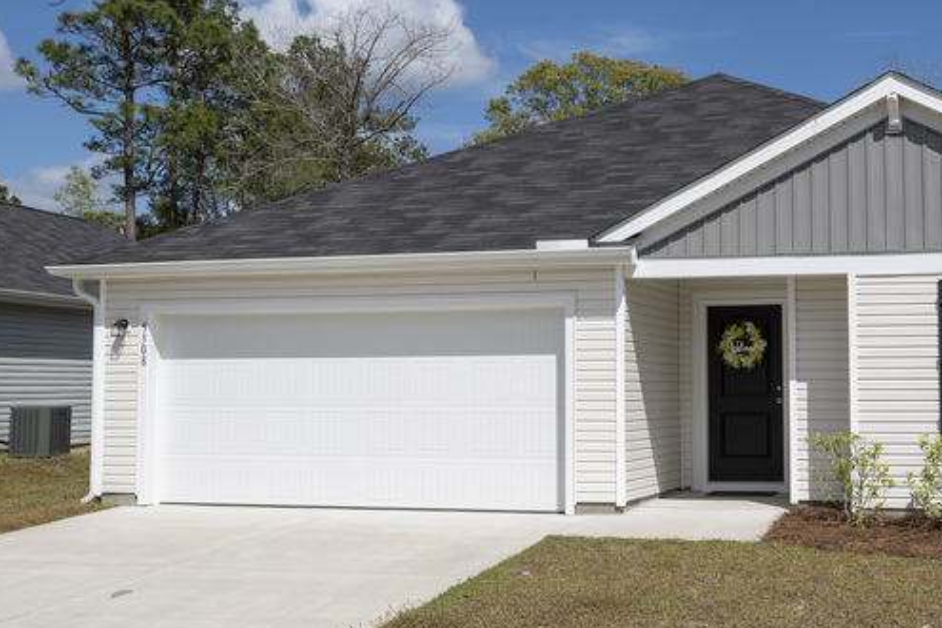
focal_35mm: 53
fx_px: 1387
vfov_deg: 25.5
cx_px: 645
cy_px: 291
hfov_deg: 37.0
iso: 100
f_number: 5.6
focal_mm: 35
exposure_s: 1/1250
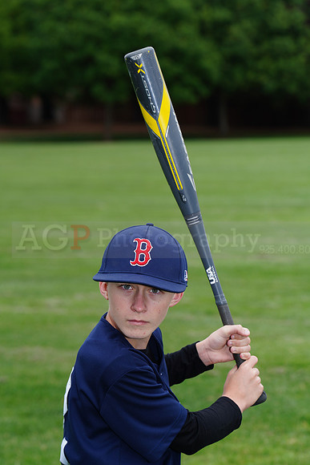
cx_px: 155
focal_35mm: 176
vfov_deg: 11.7
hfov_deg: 7.8
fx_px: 2272
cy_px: 232
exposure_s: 1/160
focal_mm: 176
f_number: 9
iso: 200
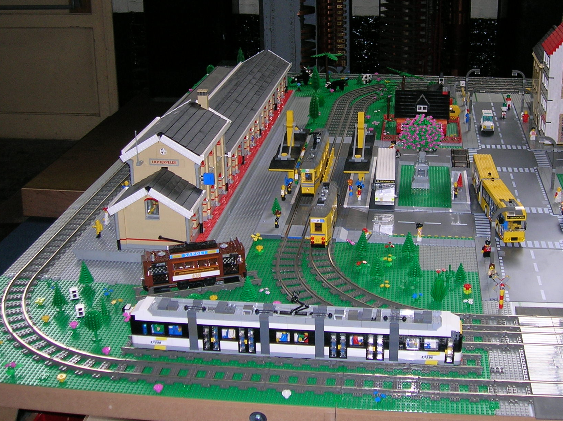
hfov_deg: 38.0
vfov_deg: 29.0
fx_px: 813
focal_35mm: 50
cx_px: 343
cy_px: 155
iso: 57
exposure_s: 1/60.1
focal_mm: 6
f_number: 2.9
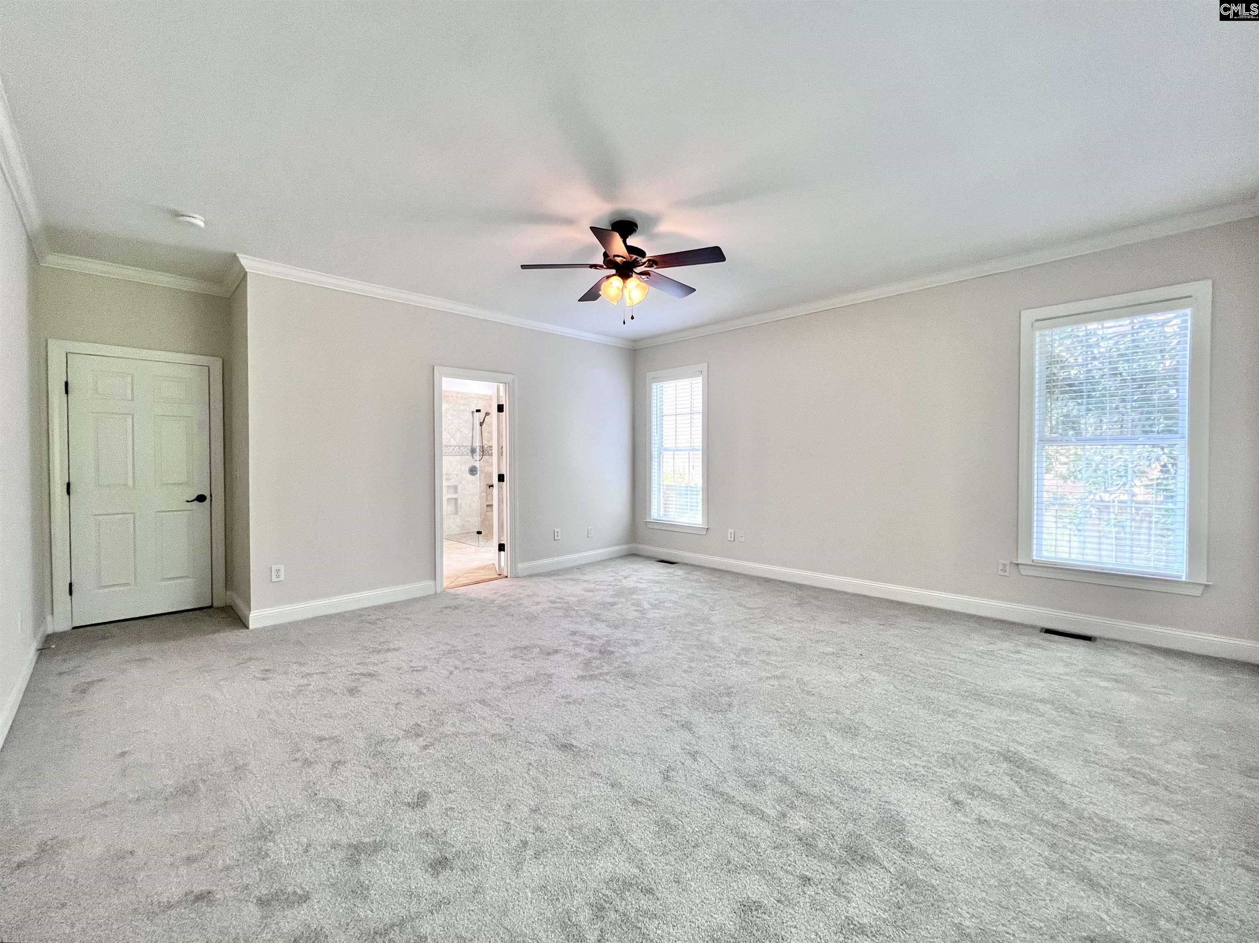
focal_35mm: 13
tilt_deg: -2.8
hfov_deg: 106.2
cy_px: 472
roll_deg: +0.8
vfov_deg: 89.9
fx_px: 473
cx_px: 630
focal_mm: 1.57
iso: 250
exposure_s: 1/120
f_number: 1.8
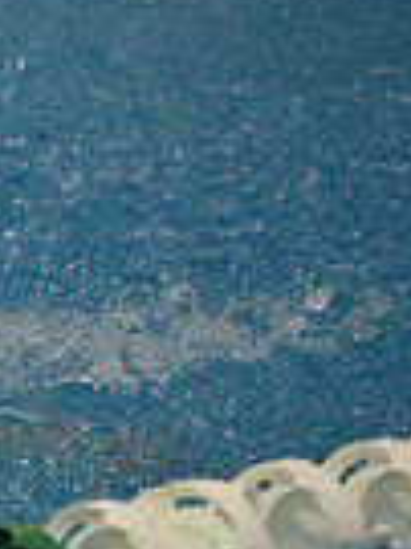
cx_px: -745
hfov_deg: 2.5
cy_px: 301
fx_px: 9165
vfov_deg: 3.4
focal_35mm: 578
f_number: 2.8
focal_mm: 140
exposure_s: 1/800
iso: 6400
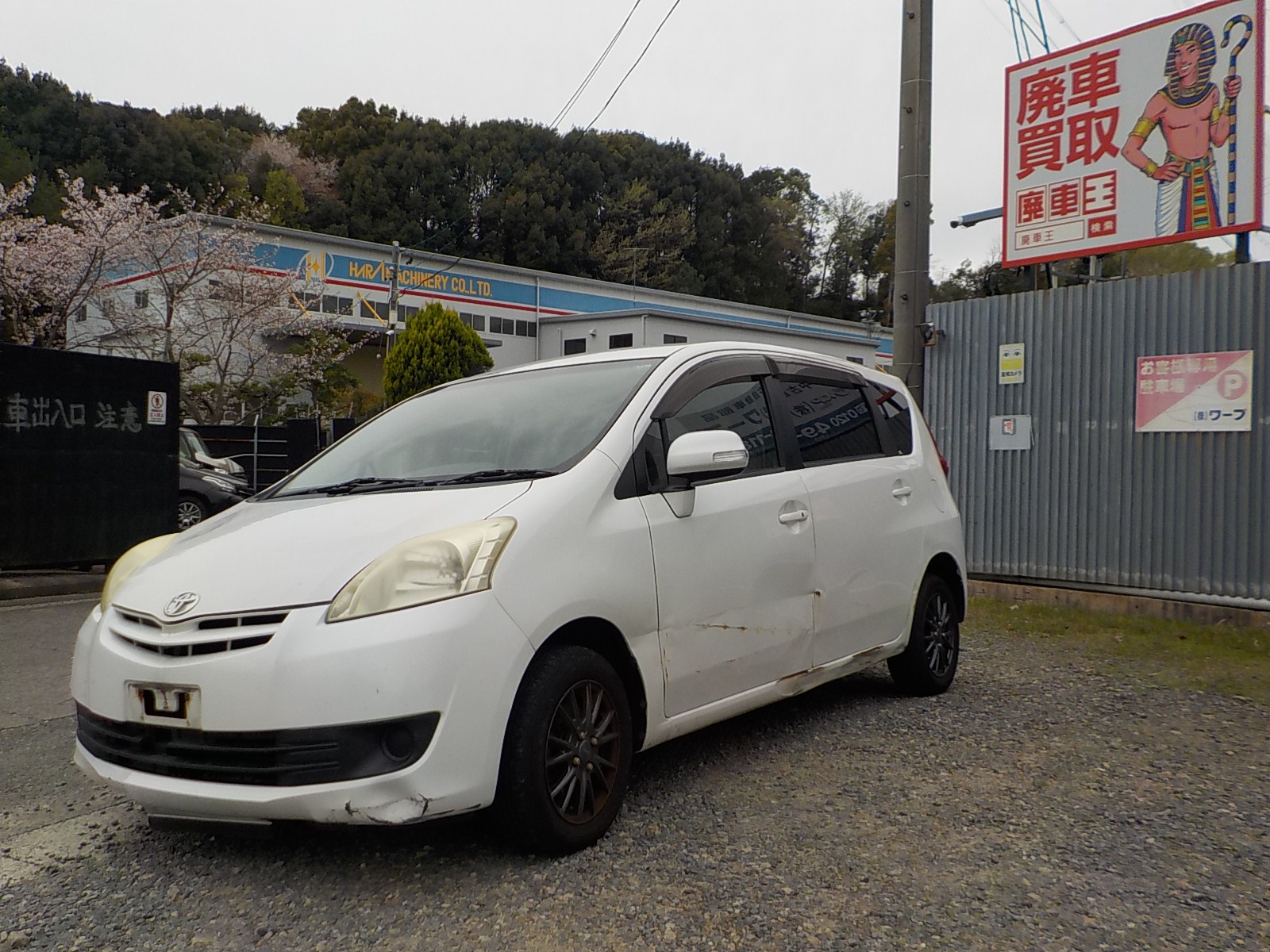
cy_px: 476
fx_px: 1101
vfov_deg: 46.8
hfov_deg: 60.0
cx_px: 635
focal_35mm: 30
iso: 125
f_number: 3.3
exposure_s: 1/640
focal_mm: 4.1
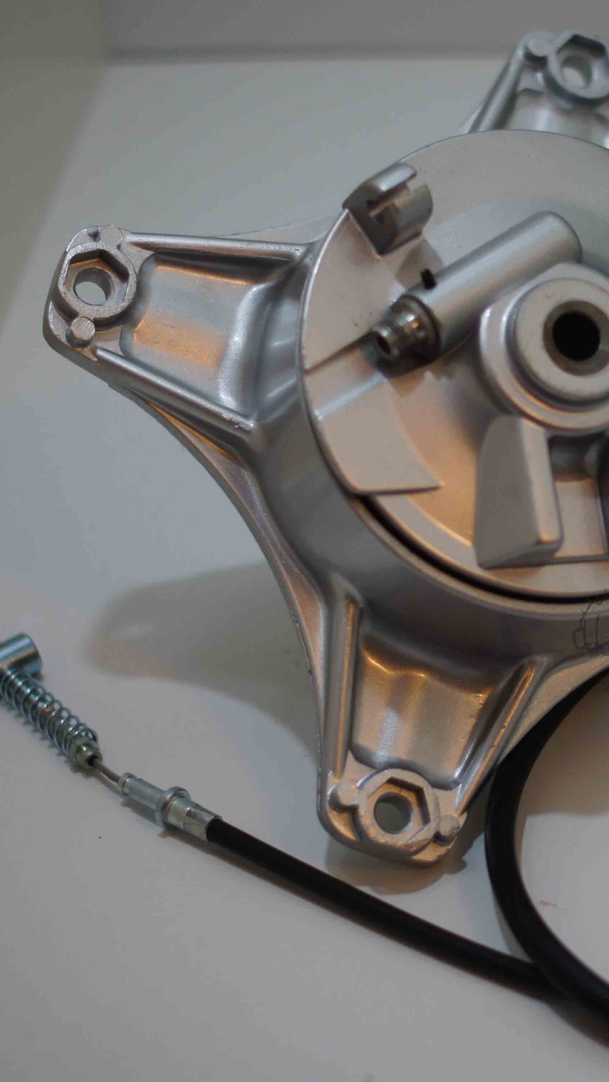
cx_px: 622
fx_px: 3445
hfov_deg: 10.0
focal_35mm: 120
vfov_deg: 17.9
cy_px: 544
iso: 200
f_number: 2
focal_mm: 50
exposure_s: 1/80
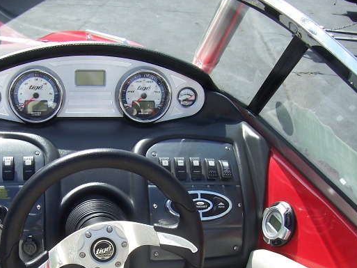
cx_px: 119
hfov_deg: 35.8
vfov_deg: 27.1
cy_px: 205
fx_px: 547
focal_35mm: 53
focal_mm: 5.6
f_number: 5.6
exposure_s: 1/250
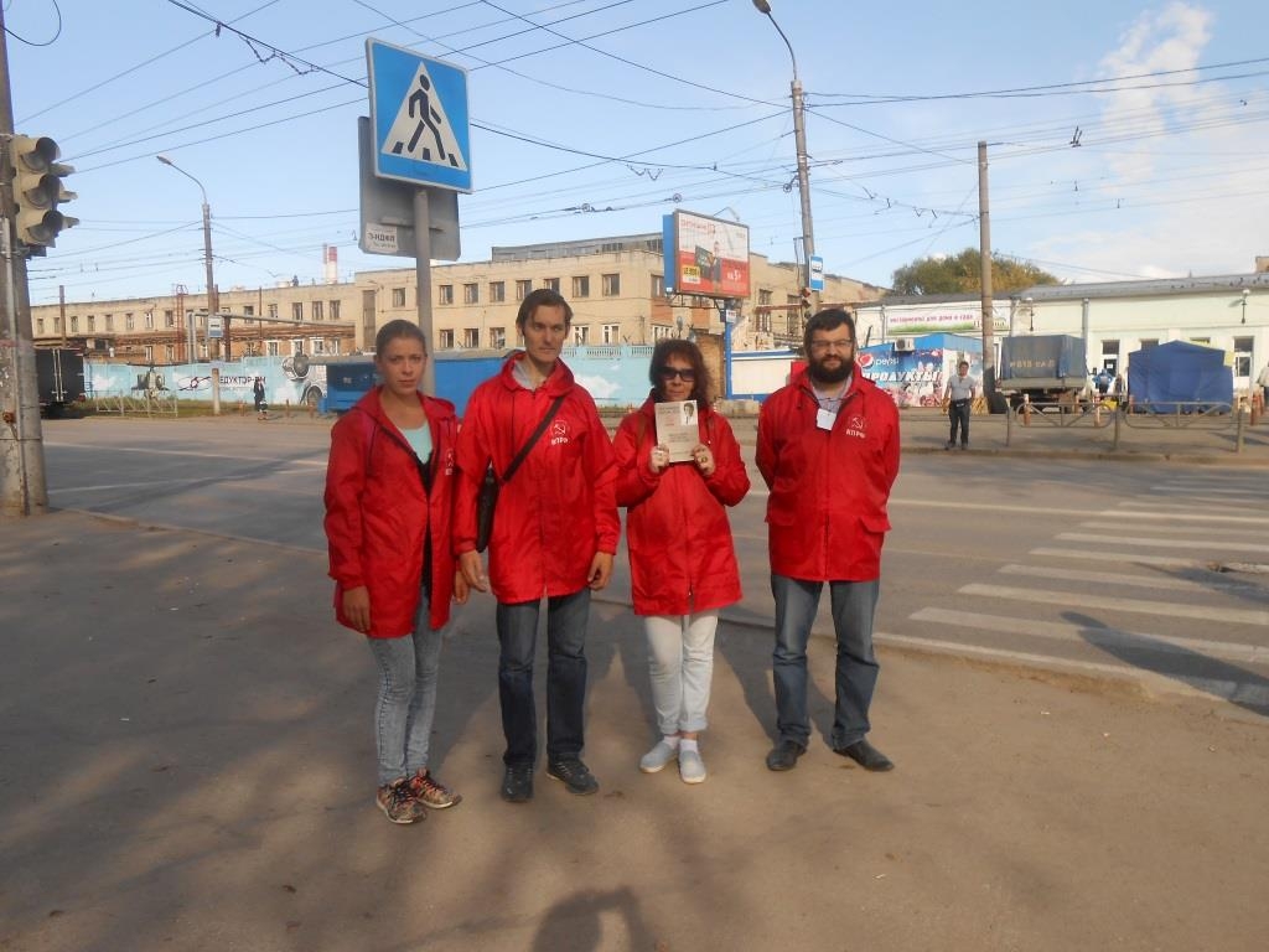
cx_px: 634
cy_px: 476
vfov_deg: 53.1
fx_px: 953
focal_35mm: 26
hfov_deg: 67.3
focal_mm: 4.6
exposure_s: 1/640
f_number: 3.5
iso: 80
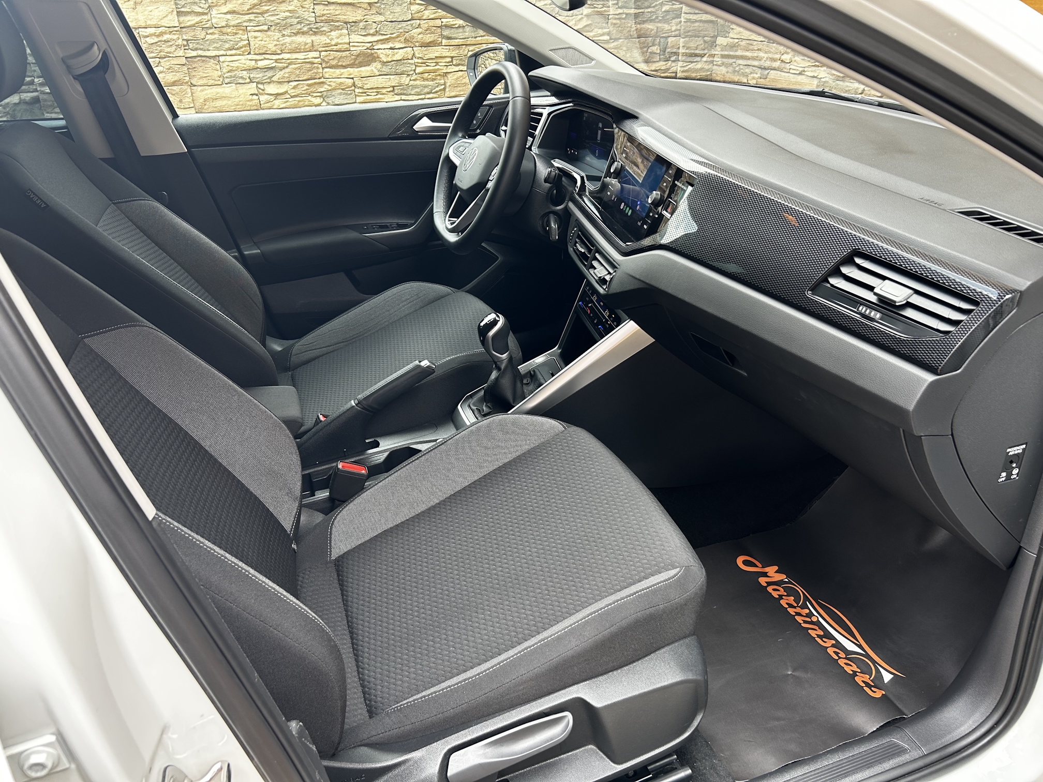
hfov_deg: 67.3
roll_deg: +1.8
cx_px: 522
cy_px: 391
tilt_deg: -29.0
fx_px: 783
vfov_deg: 53.1
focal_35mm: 26
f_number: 1.5
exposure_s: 1/157
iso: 64
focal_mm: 5.7
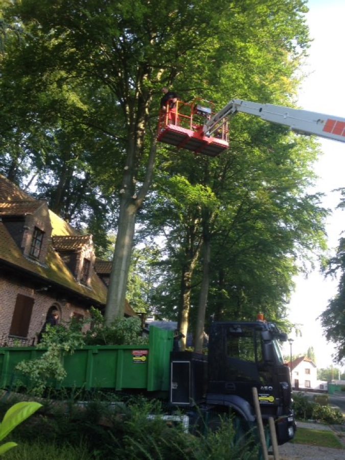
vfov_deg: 55.4
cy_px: 230
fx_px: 439
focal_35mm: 33
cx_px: 172
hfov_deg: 42.9
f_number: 2.4
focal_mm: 4.12
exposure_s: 1/142
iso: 50
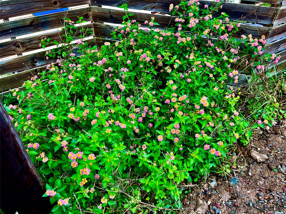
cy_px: 107
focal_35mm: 26
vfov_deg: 53.1
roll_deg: -1.5
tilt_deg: -40.8
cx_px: 143
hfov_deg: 67.3
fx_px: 215
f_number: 1.5
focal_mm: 5.7
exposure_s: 1/121
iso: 50
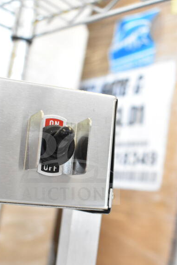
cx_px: 68
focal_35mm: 57
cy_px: 168
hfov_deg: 23.7
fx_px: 420
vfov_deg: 34.8
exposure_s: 1/80
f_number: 4.5
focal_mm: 24
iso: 1600
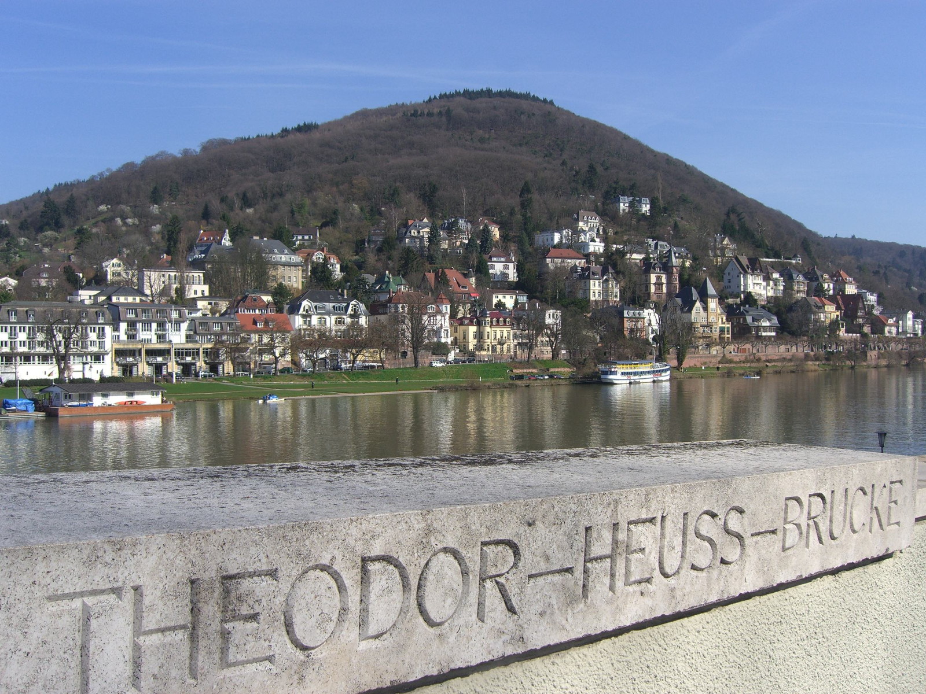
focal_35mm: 38
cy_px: 347
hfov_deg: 49.0
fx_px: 1017
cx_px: 463
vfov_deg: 37.7
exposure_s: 1/800
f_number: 4
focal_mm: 7.9
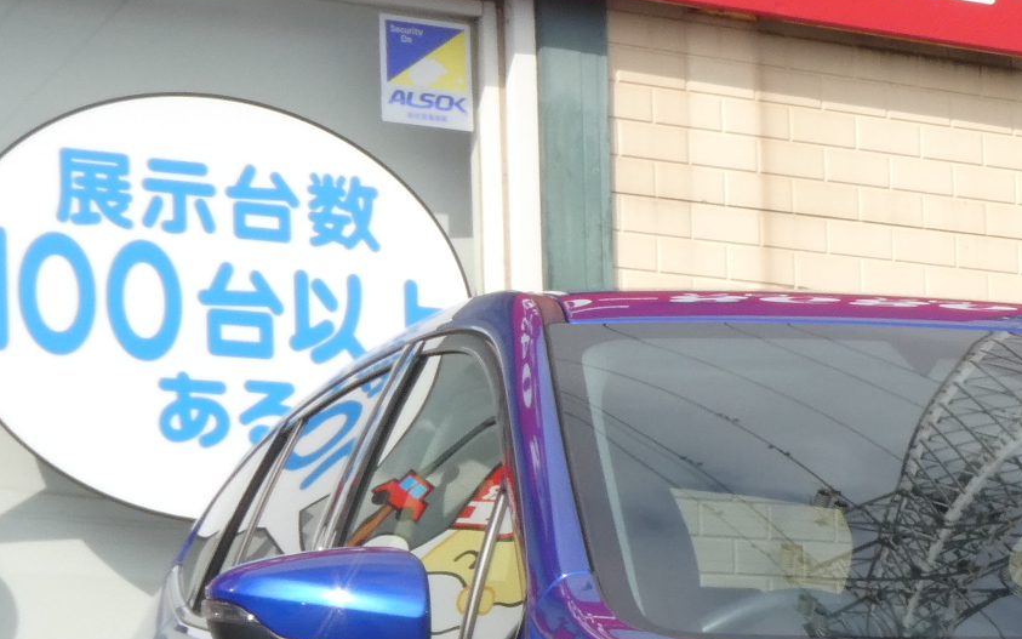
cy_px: 754
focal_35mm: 132
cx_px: 1337
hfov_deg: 15.1
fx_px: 3677
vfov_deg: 9.8
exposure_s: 1/250
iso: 80
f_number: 6.3
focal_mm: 7.2
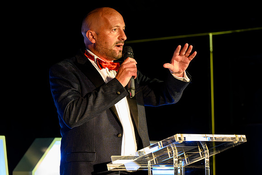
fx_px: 1438
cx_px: 114
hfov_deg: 10.4
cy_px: 87
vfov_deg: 6.9
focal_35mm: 198
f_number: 4
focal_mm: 175
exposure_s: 1/200
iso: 8000
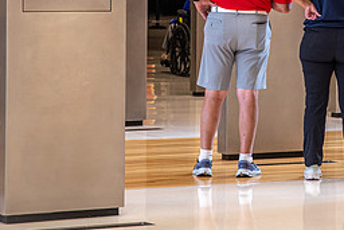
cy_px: 5
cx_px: 321
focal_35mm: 212
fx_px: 2027
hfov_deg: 9.6
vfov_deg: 6.5
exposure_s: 1/100
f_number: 3.8
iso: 280
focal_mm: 60
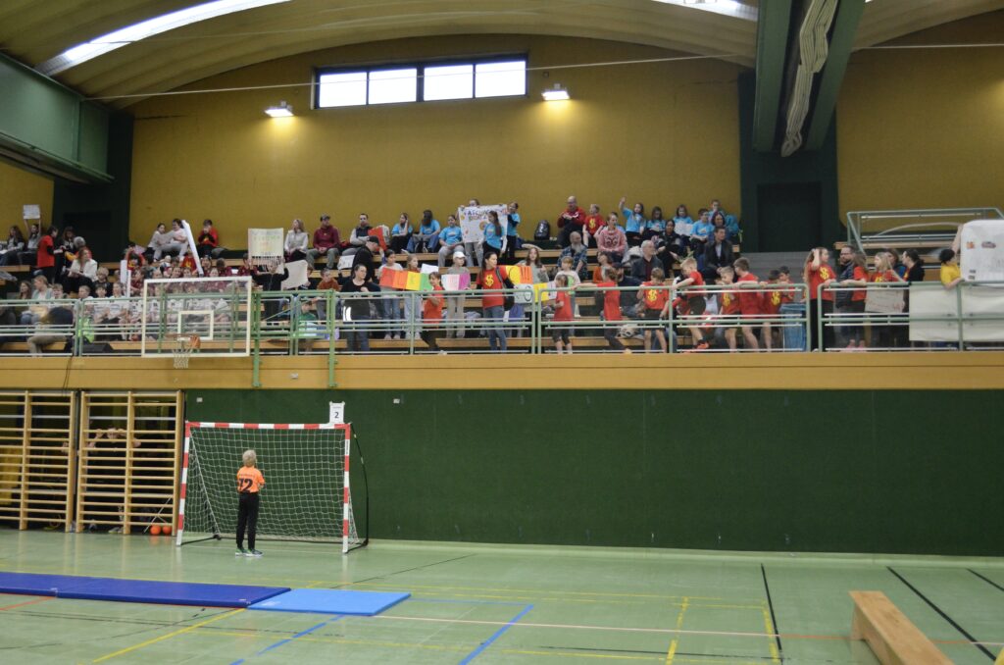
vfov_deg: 36.7
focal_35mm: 36
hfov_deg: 53.2
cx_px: 502
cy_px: 332
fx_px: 1002
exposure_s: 1/320
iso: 1600
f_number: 4
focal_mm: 24
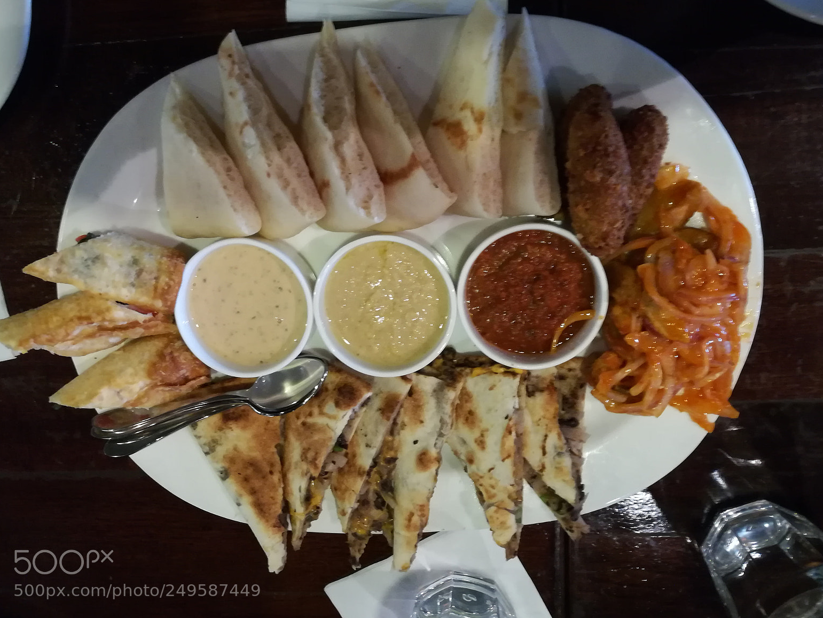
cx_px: 408
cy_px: 312
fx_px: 642
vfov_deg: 51.4
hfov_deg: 65.3
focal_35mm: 27
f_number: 2.2
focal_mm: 3.83
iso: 800
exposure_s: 1/14.3
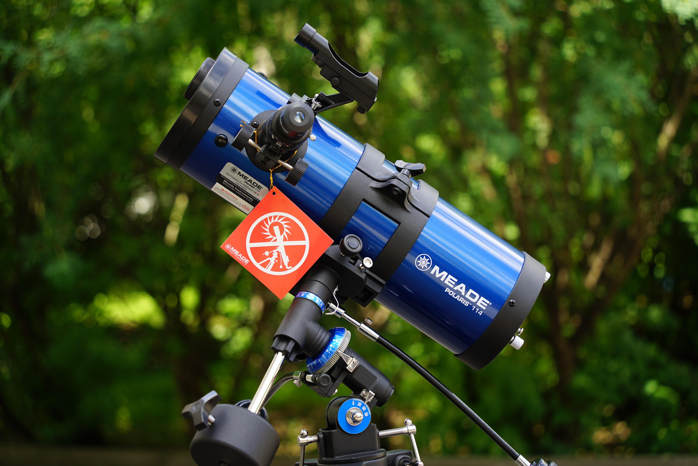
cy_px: 233
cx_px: 349
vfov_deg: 15.9
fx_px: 1667
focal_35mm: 86
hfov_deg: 23.6
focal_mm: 86
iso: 100
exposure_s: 1/100
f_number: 4.5
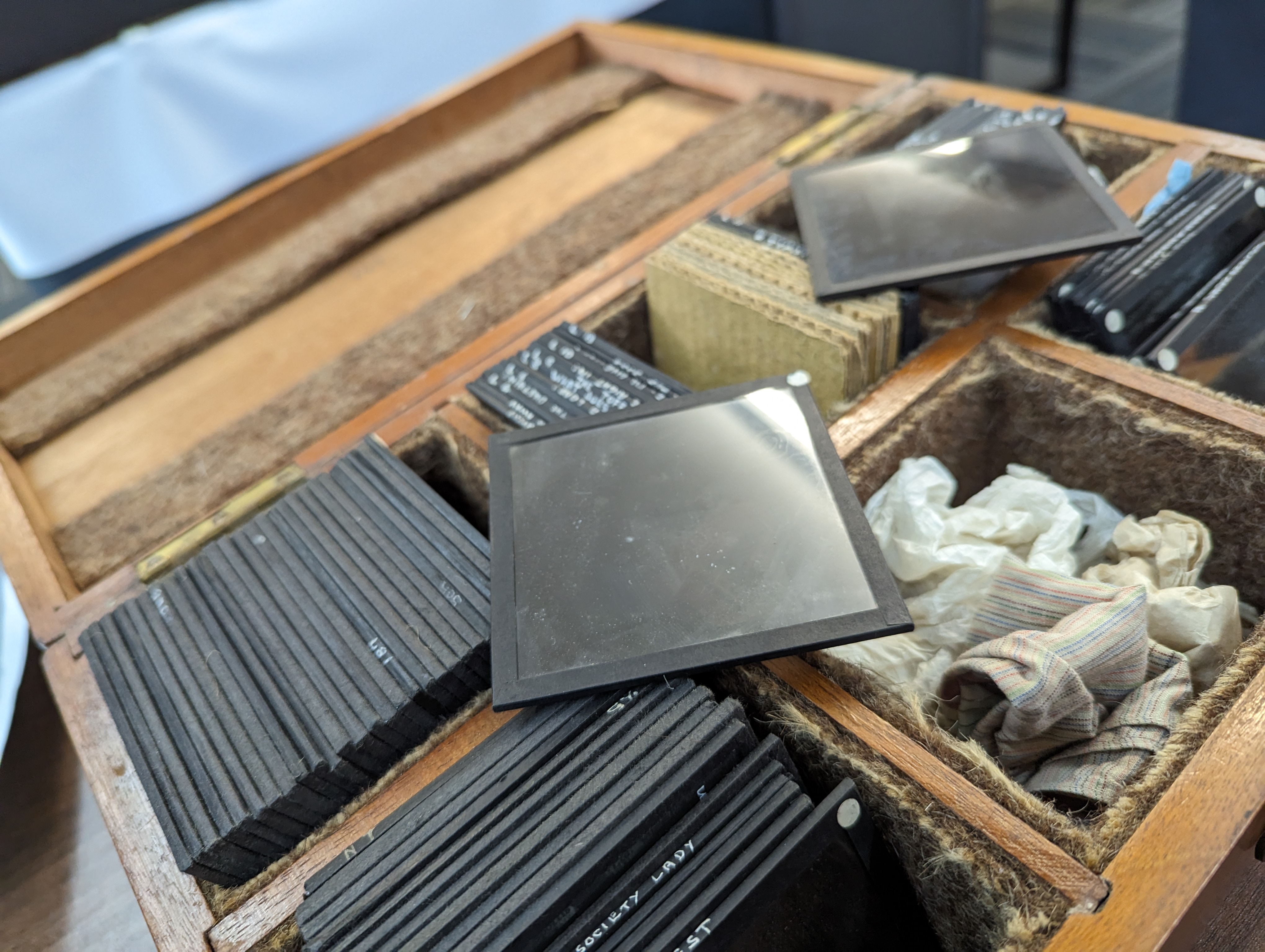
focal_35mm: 24
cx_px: 632
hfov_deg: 71.5
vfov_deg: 56.9
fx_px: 878
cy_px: 476
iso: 423
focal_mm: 6.81
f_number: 1.85
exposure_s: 1/93.3
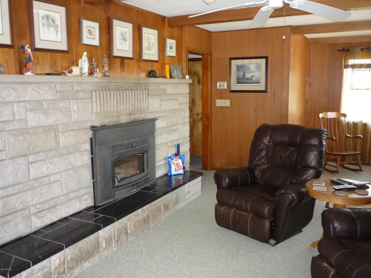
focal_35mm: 32
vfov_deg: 44.2
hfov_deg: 56.8
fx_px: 343
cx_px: 186
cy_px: 139
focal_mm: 5.2
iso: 400
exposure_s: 1/30
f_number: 3.3
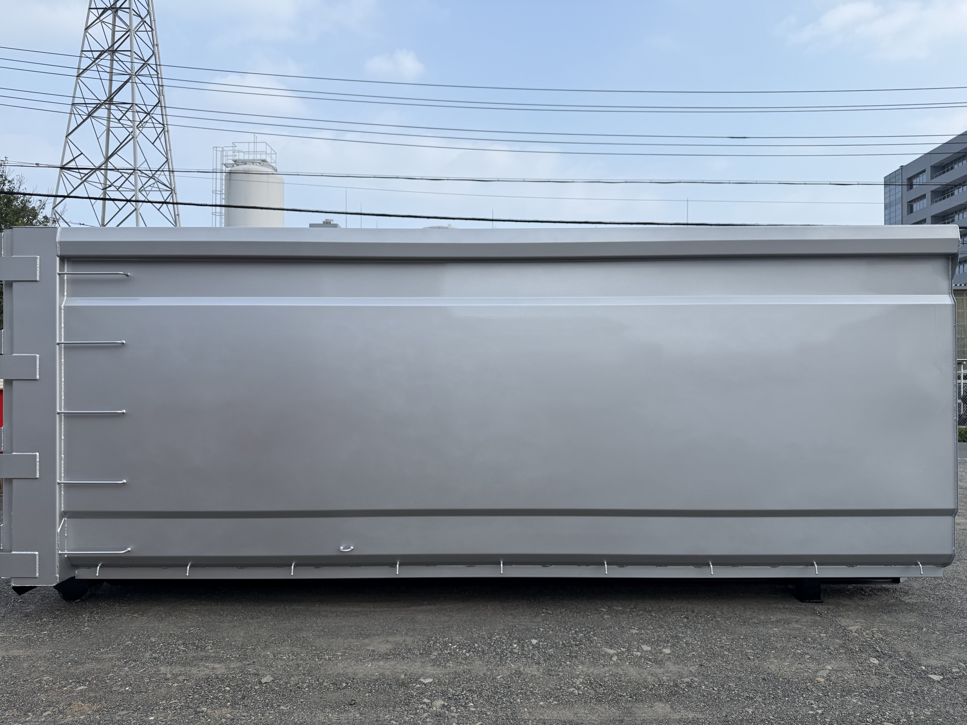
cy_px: 362
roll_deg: -0.1
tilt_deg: +1.1
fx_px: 670
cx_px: 484
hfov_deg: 71.6
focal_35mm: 24
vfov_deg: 56.8
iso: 80
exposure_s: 1/2801
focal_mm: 6.76
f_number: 1.78
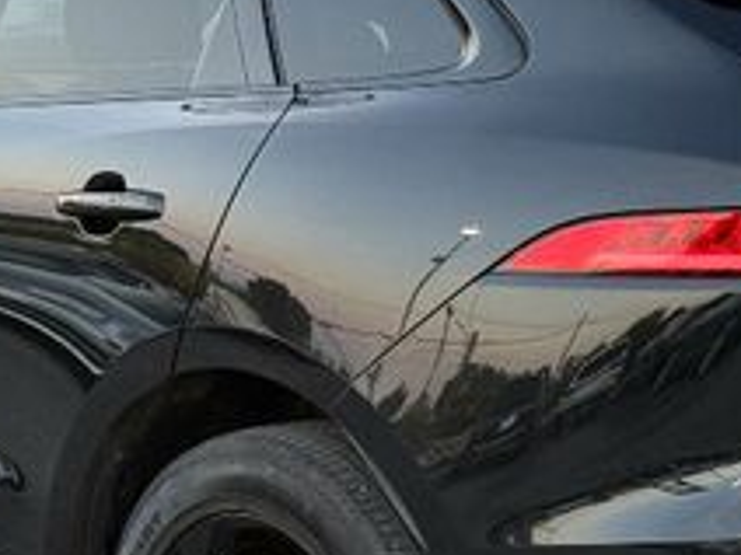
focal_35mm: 145
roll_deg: -5.3
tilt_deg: -11.5
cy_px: 353
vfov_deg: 10.2
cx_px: 346
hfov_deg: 13.6
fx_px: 3104
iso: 200
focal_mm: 6.76
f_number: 1.78
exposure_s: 1/60
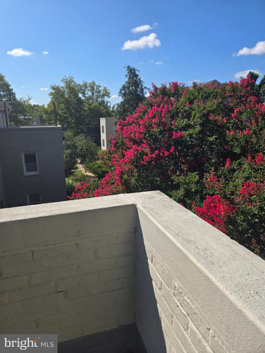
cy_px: 176
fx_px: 235
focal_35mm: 23
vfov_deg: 73.9
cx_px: 132
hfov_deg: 58.9
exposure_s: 1/1770
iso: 25
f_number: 1.8
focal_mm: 5.4
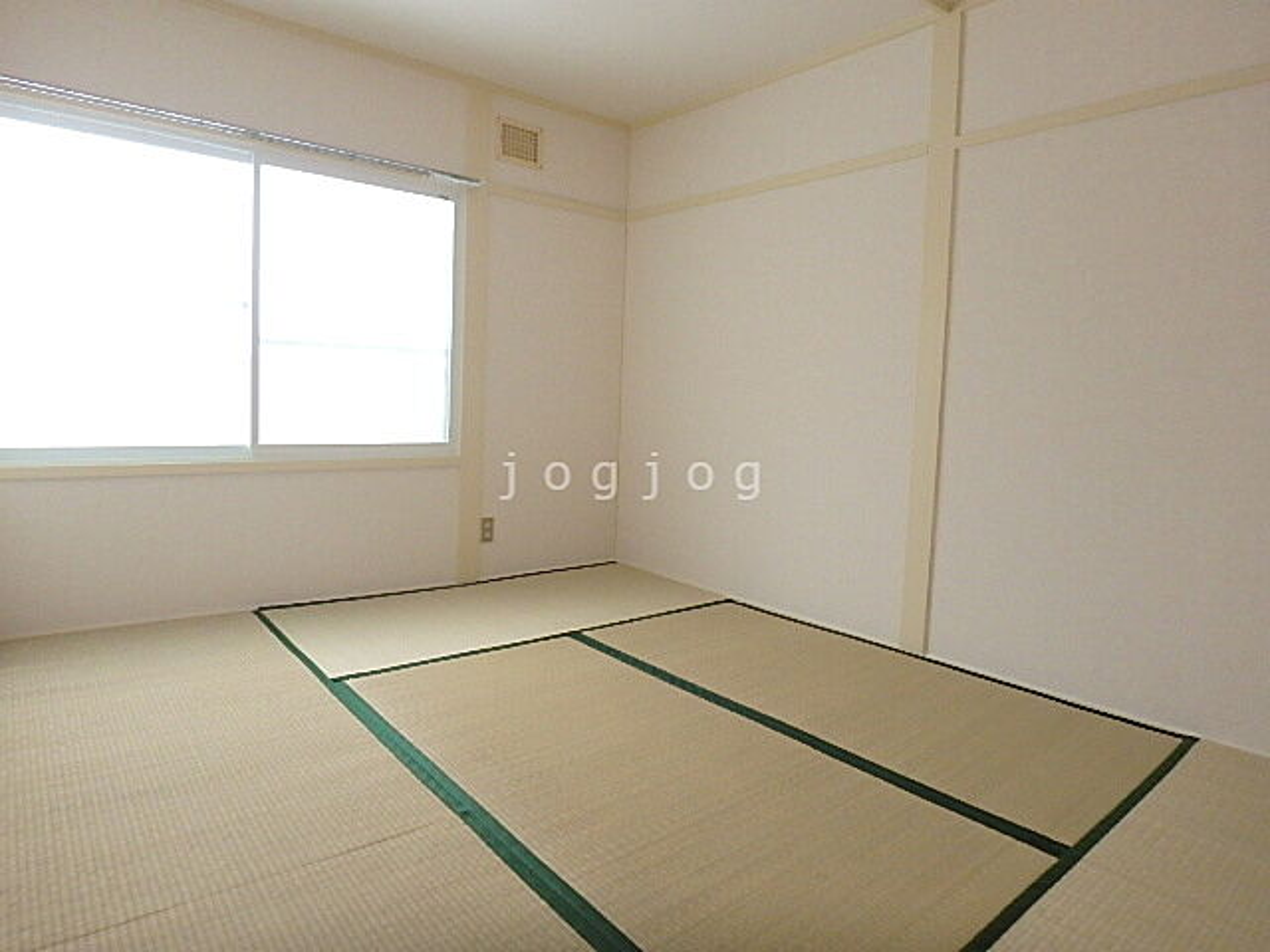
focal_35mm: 21
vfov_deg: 63.4
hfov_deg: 79.0
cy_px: 476
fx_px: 770
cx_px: 635
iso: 800
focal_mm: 3.7
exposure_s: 1/250
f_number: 3.5
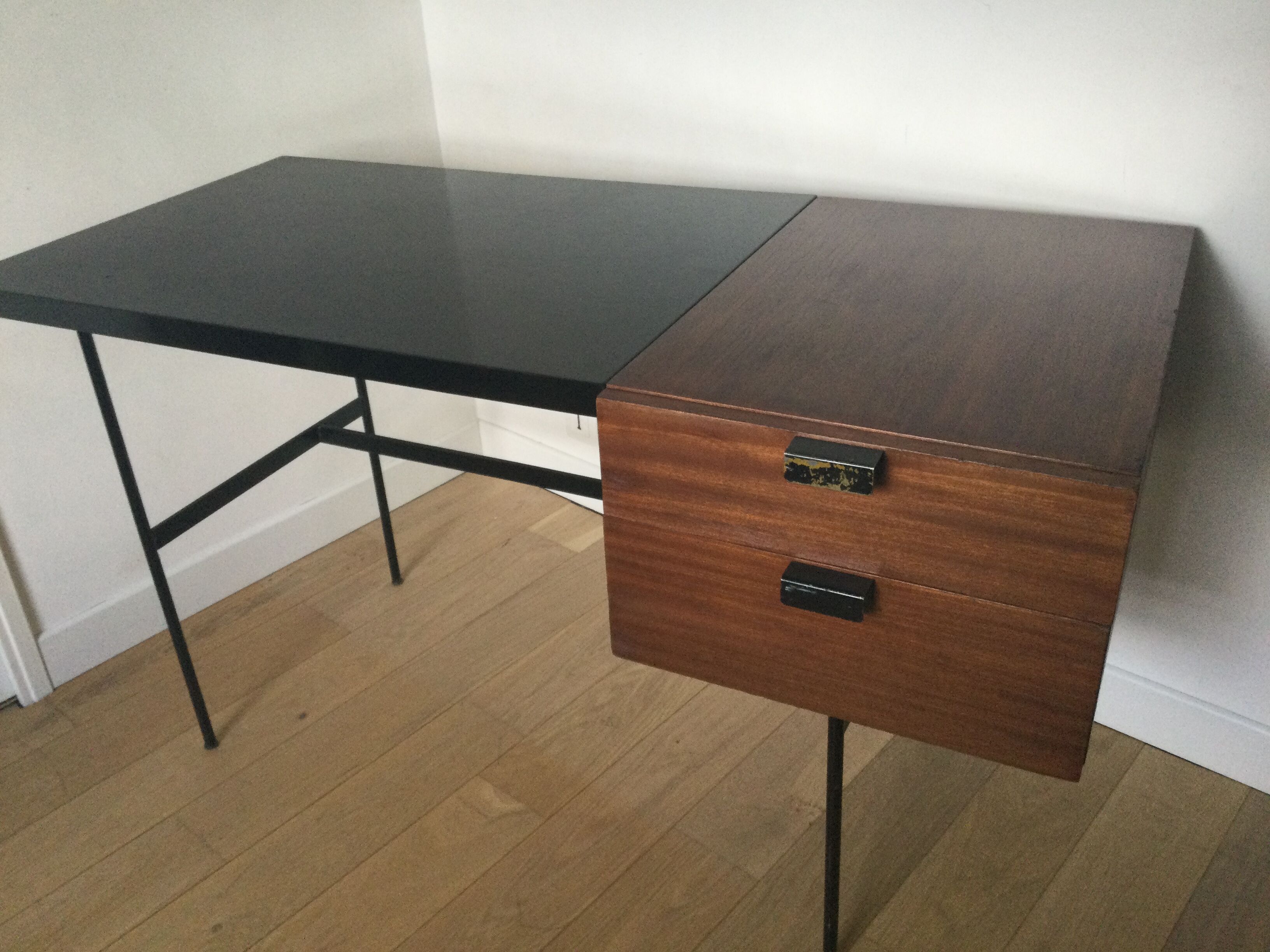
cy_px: 476
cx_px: 635
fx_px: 1137
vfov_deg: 45.4
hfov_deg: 58.4
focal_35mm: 31
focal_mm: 3.3
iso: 64
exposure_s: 1/33
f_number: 2.4
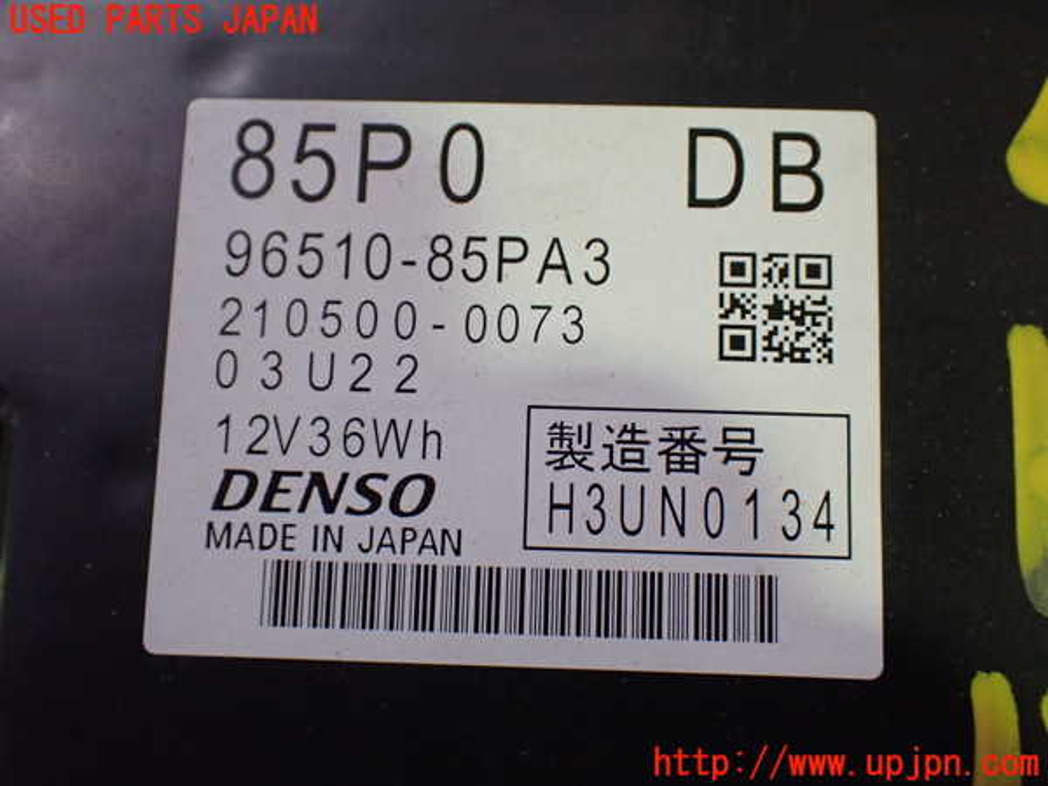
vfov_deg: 37.7
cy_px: 393
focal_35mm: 38
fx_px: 1150
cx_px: 524
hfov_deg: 49.0
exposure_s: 1/125
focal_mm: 6.83
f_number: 2.7
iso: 800
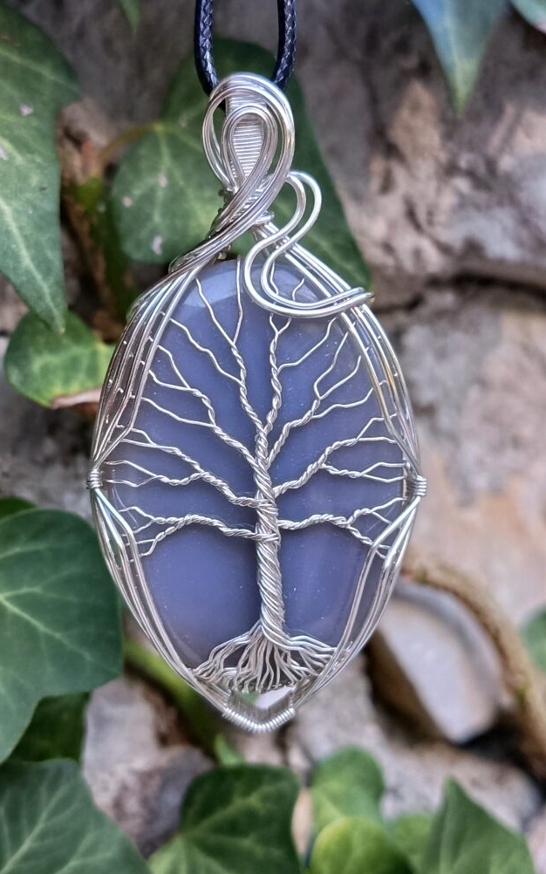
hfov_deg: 24.8
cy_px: 432
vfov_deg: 38.9
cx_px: 242
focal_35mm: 52
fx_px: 1238
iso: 228
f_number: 1.7
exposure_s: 1/100
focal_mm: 5.24
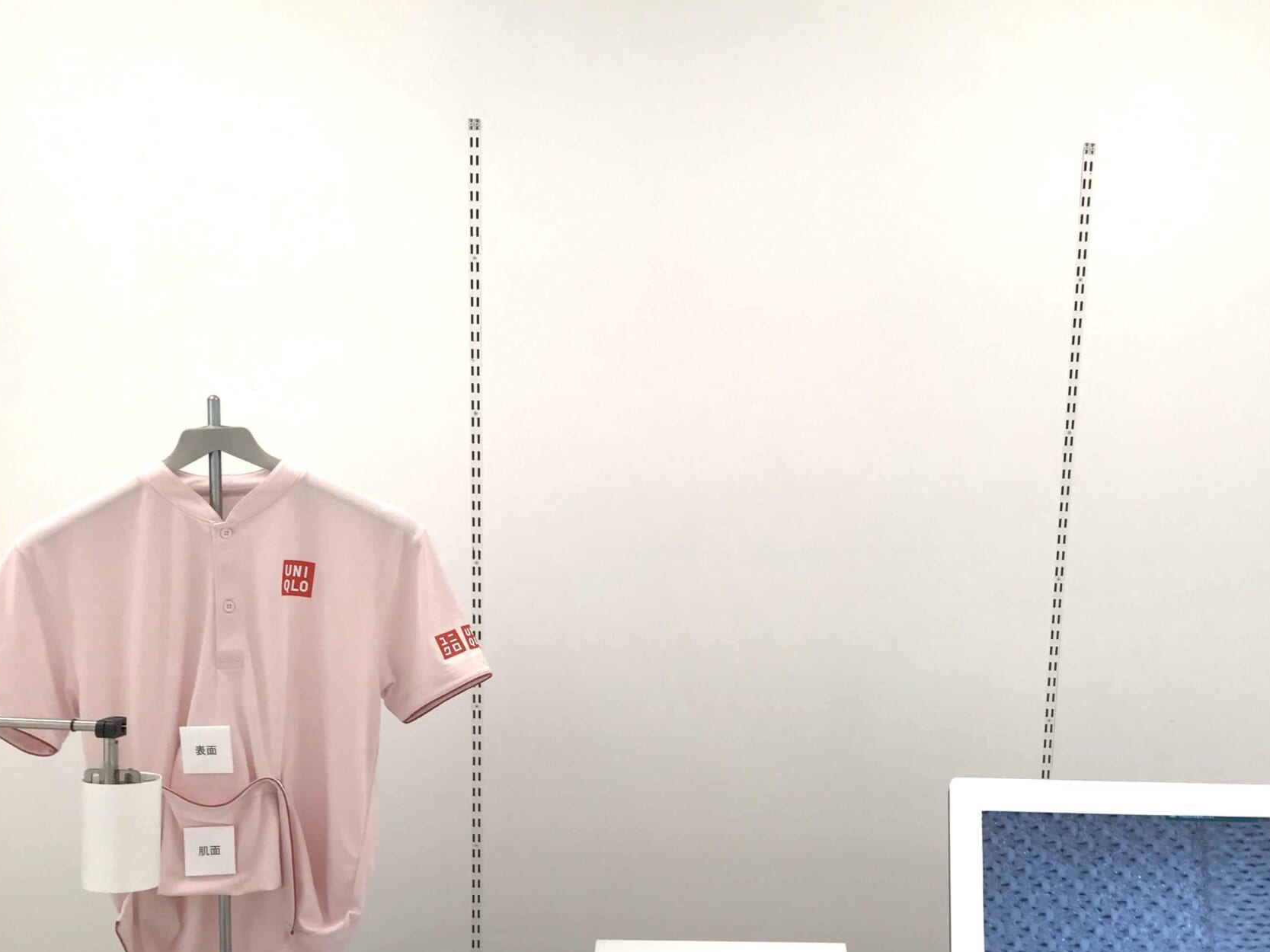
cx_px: 782
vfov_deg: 33.0
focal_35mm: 43
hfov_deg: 43.6
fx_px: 1577
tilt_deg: -10.0
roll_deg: -2.5
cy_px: 694
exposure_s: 1/100
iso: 40
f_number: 1.8
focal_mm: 3.99
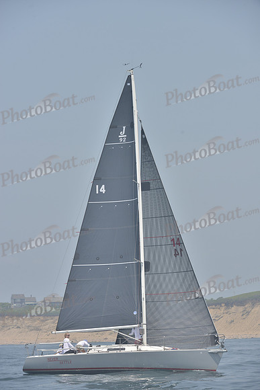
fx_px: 2165
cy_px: 195
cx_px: 130
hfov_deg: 6.9
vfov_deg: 10.3
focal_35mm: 200
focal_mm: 200
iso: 280
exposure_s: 1/1000
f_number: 8
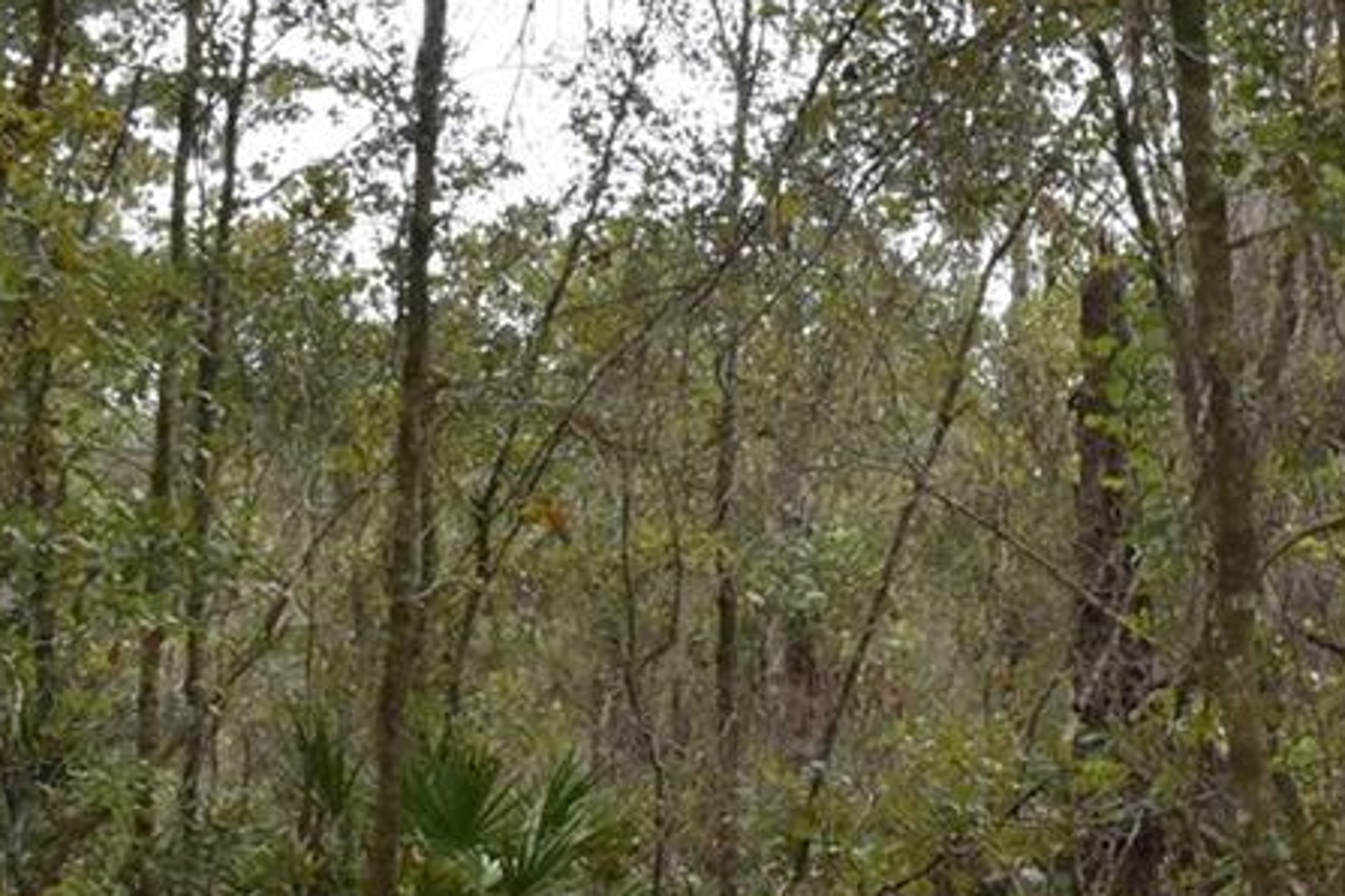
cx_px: 1604
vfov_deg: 15.9
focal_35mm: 86
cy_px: 561
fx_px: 3213
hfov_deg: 21.9
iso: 1250
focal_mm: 24
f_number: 18
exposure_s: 1/200
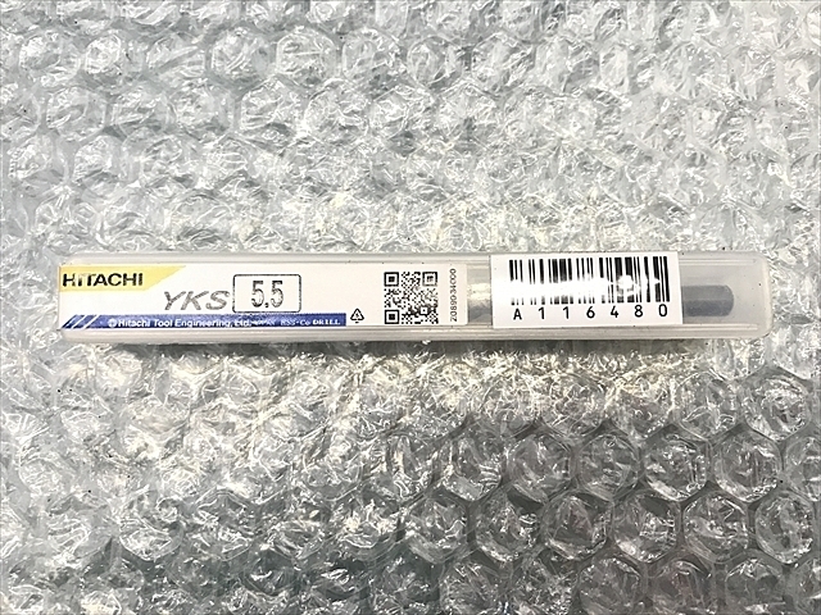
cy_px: 308
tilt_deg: -82.3
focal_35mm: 28
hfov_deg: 63.4
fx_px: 664
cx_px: 410
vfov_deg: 49.7
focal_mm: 3.99
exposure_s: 1/33
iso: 32
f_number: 1.8
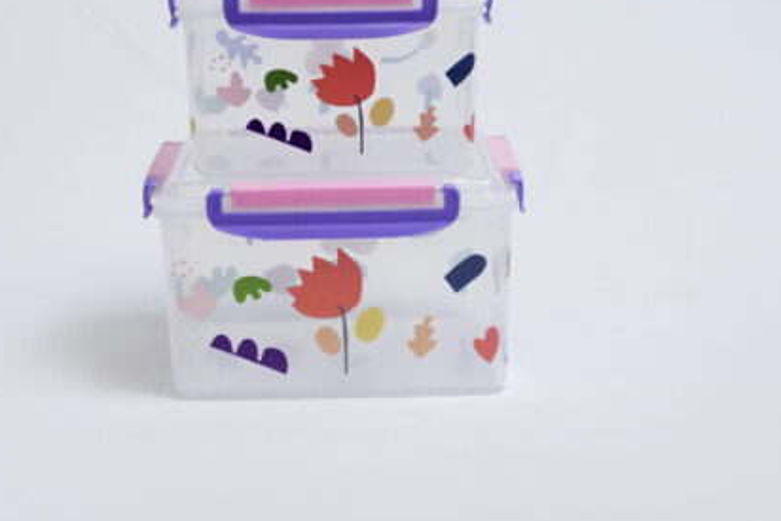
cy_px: 99
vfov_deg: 11.5
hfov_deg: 17.2
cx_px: 334
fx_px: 2582
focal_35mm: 119
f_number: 16
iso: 6400
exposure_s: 1/160
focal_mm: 70
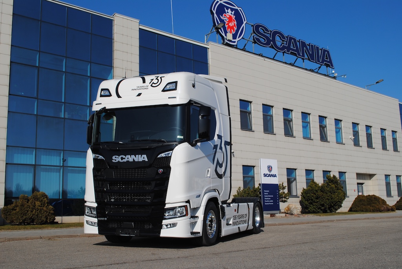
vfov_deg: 34.3
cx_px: 201
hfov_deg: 49.5
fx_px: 436
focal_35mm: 39
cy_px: 134
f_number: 9
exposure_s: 1/320
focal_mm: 26
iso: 100
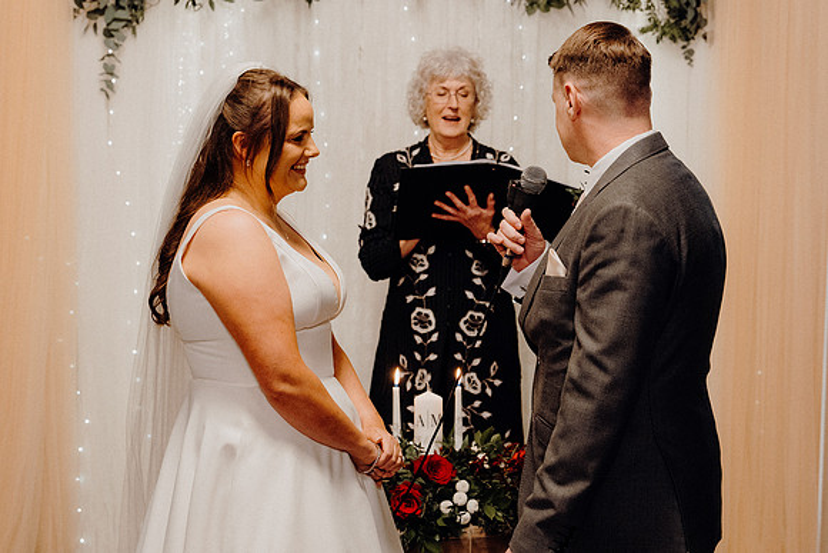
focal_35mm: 69
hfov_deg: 29.2
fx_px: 1587
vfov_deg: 19.7
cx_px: 414
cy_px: 276
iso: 3200
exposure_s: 1/160
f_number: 3.5
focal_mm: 46
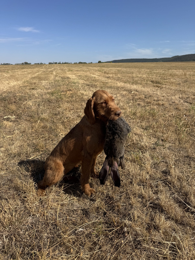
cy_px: 130
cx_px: 98
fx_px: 180
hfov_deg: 56.8
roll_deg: +0.8
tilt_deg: -19.7
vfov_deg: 71.6
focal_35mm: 24
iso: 80
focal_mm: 6.76
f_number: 1.78
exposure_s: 1/4608
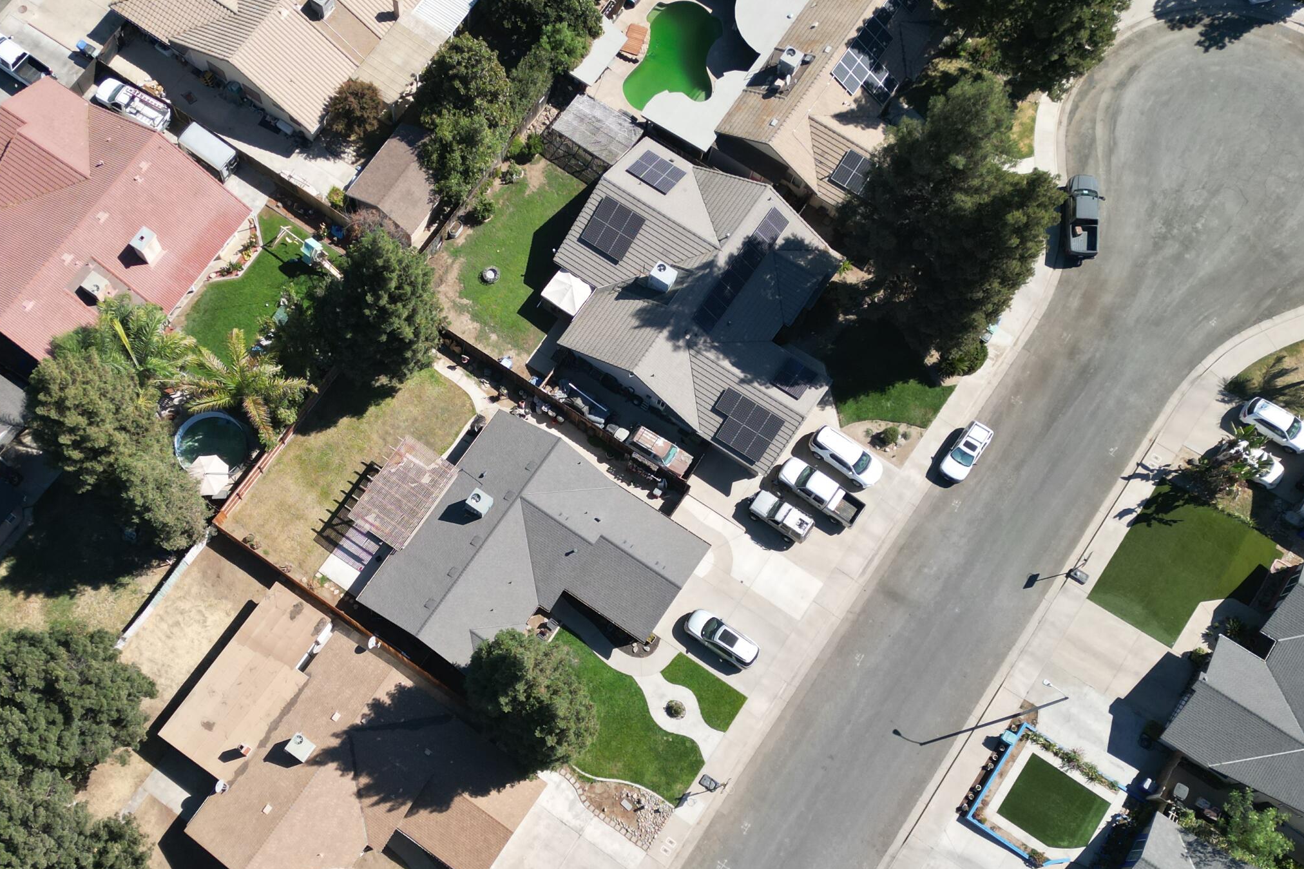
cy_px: 548
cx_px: 483
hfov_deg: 51.3
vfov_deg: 35.7
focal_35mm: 37
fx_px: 1340
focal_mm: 6.72
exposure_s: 1/2500
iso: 130
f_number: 1.7
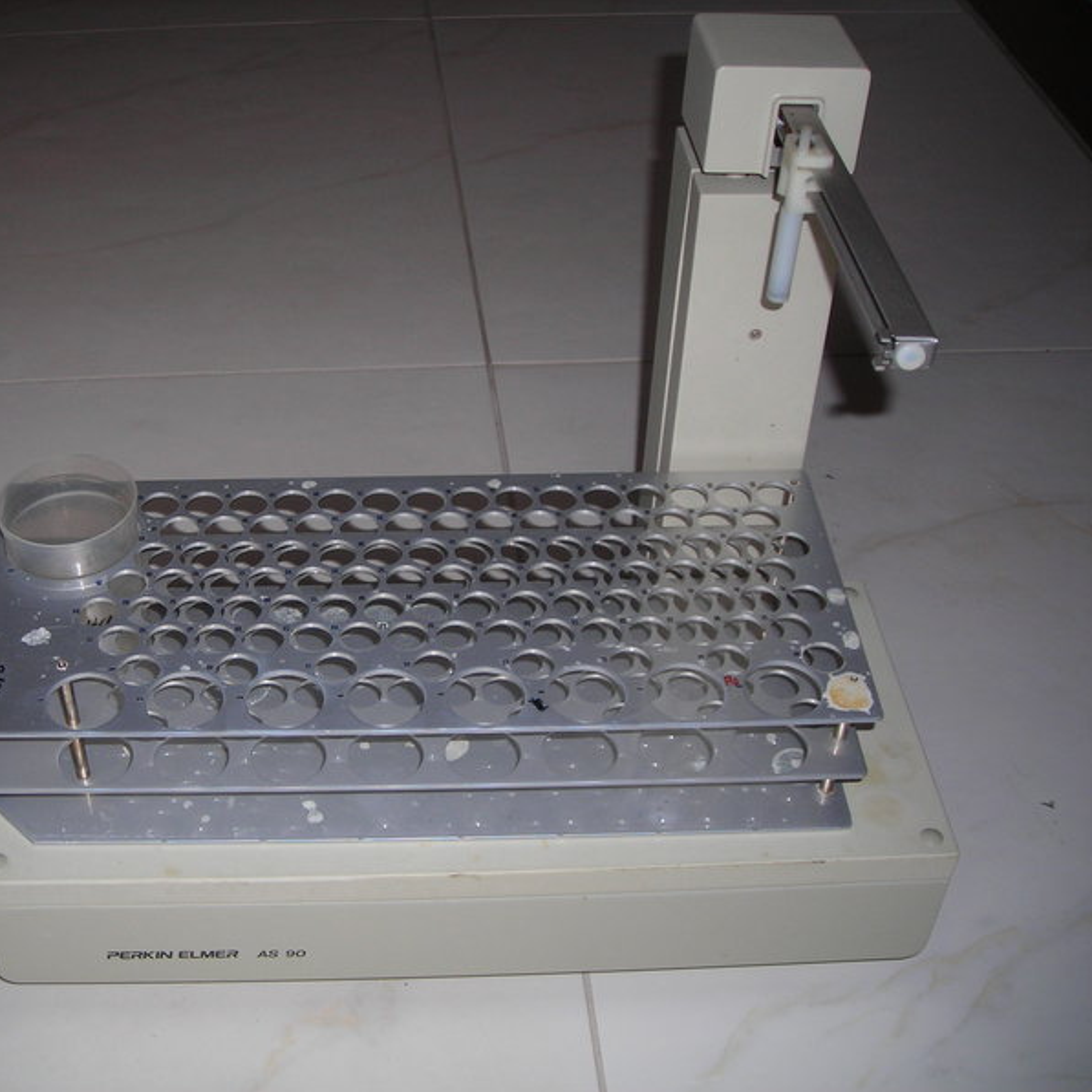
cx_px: 373
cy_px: 547
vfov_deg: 37.6
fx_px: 1606
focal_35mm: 45
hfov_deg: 37.2
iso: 50
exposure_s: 1/60.1
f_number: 3.2
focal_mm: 6.3
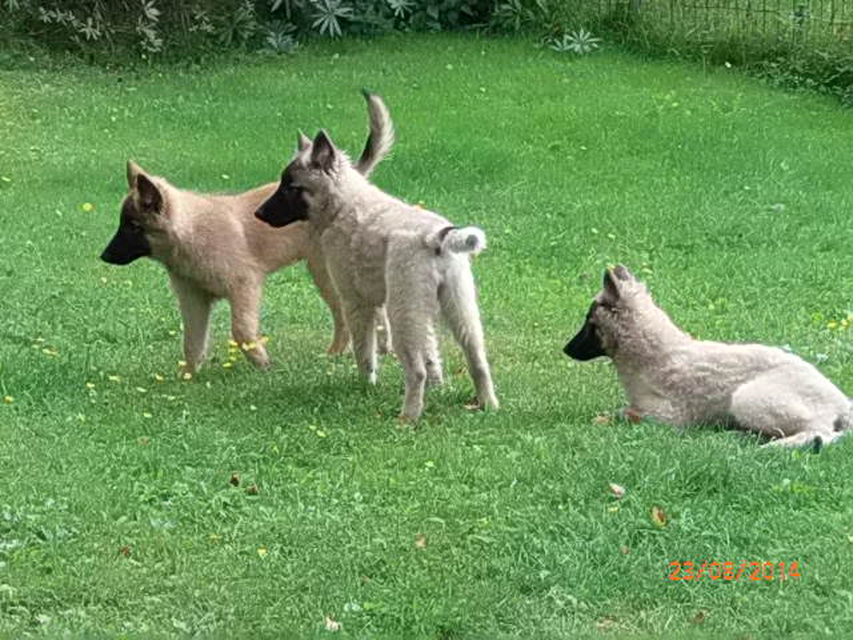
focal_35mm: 134
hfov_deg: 14.7
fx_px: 3302
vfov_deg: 11.1
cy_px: 320
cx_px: 426
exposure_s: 1/600
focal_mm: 23.8
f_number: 4.6
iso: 800
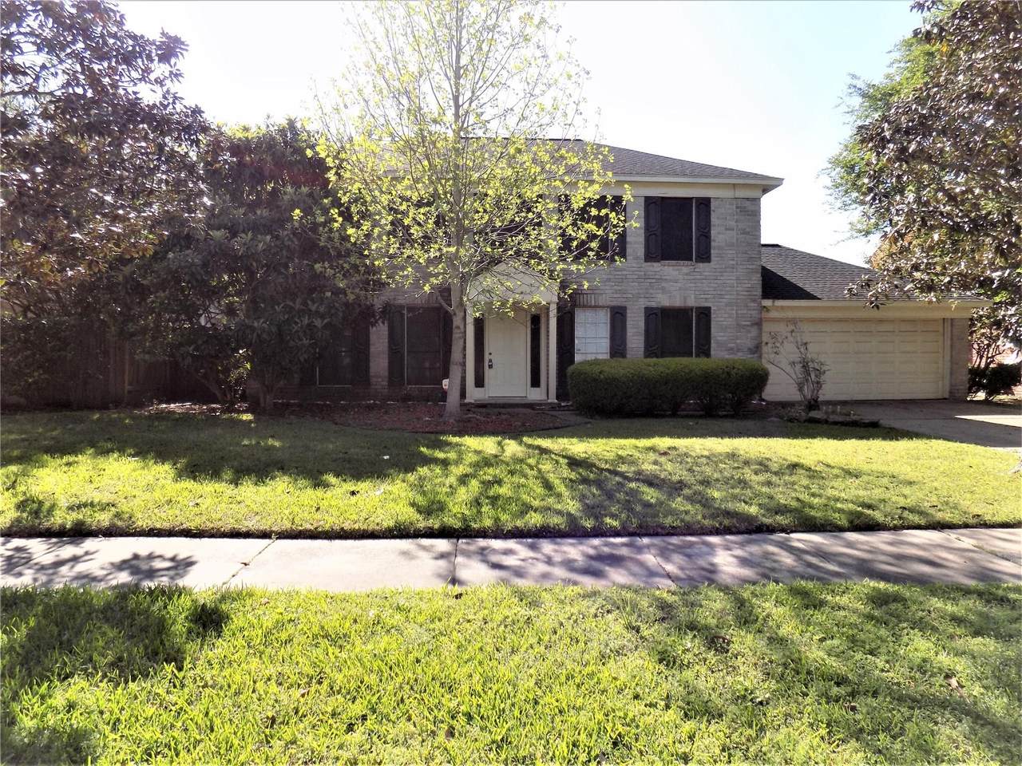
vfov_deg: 58.9
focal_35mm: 23
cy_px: 383
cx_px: 511
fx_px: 679
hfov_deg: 73.9
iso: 80
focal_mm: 4
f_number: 3.1
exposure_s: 1/500
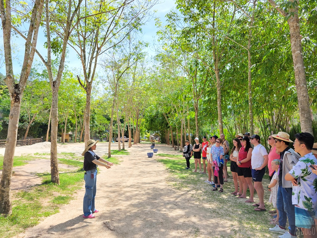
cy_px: 119
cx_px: 158
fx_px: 238
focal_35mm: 26
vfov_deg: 53.1
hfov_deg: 67.3
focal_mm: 5.4
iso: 40
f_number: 1.8
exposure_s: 1/509
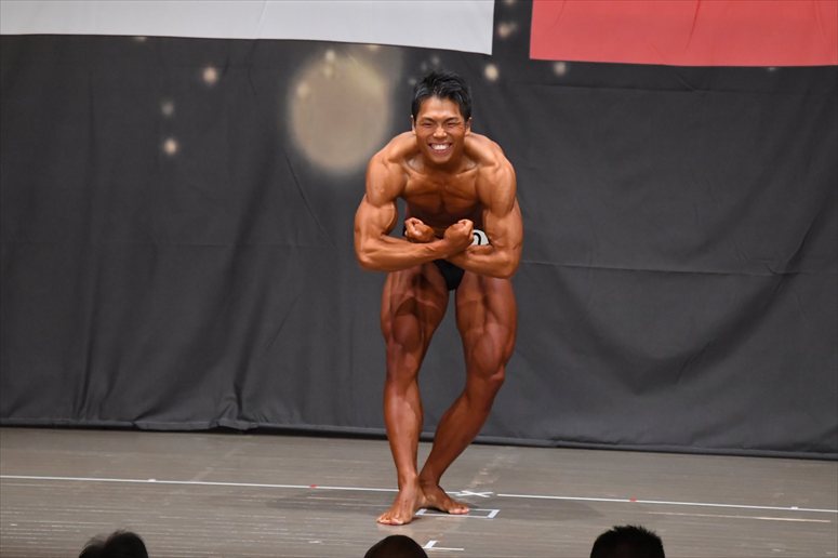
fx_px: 5933
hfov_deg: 8.1
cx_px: 419
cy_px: 279
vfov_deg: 5.4
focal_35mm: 255
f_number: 5.6
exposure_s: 1/400
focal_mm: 170
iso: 6400
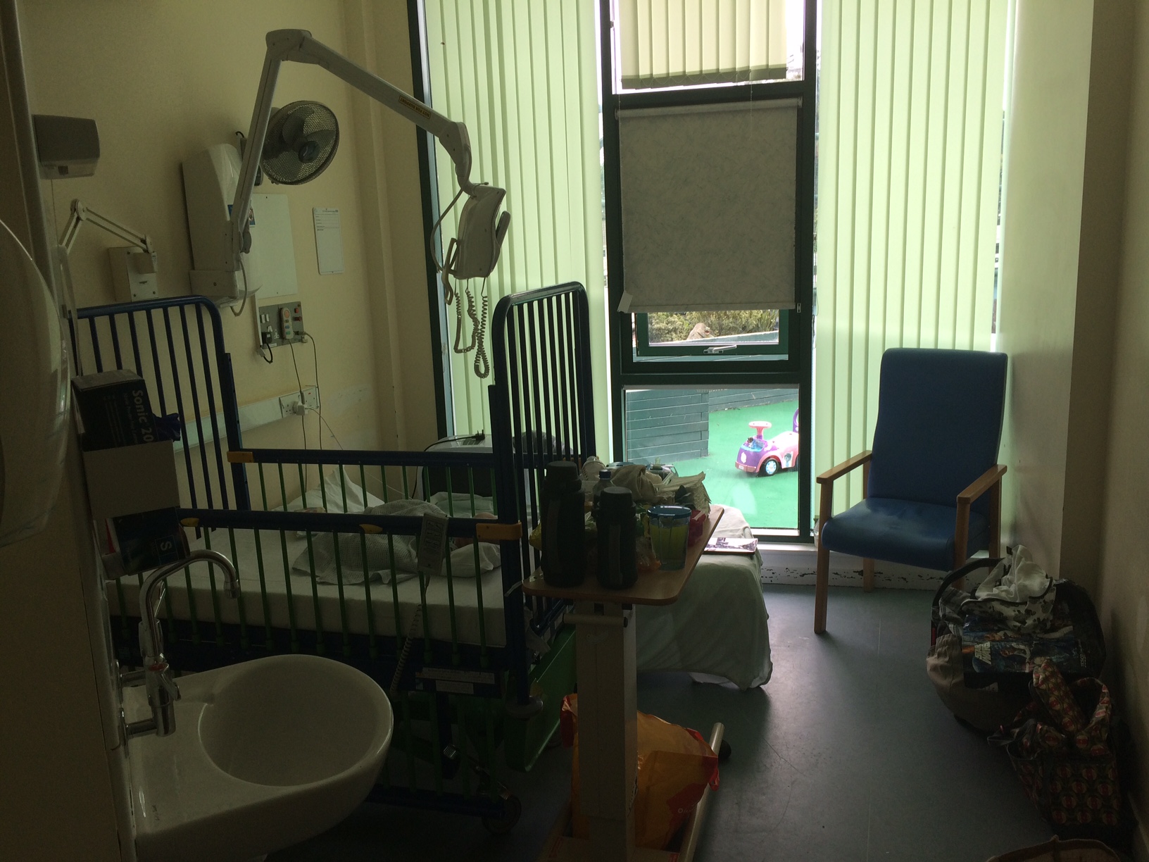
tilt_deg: -11.9
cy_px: 431
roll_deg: +2.8
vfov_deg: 48.2
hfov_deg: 61.7
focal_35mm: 29
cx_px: 574
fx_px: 963
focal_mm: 4.15
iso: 32
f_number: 2.2
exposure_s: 1/123
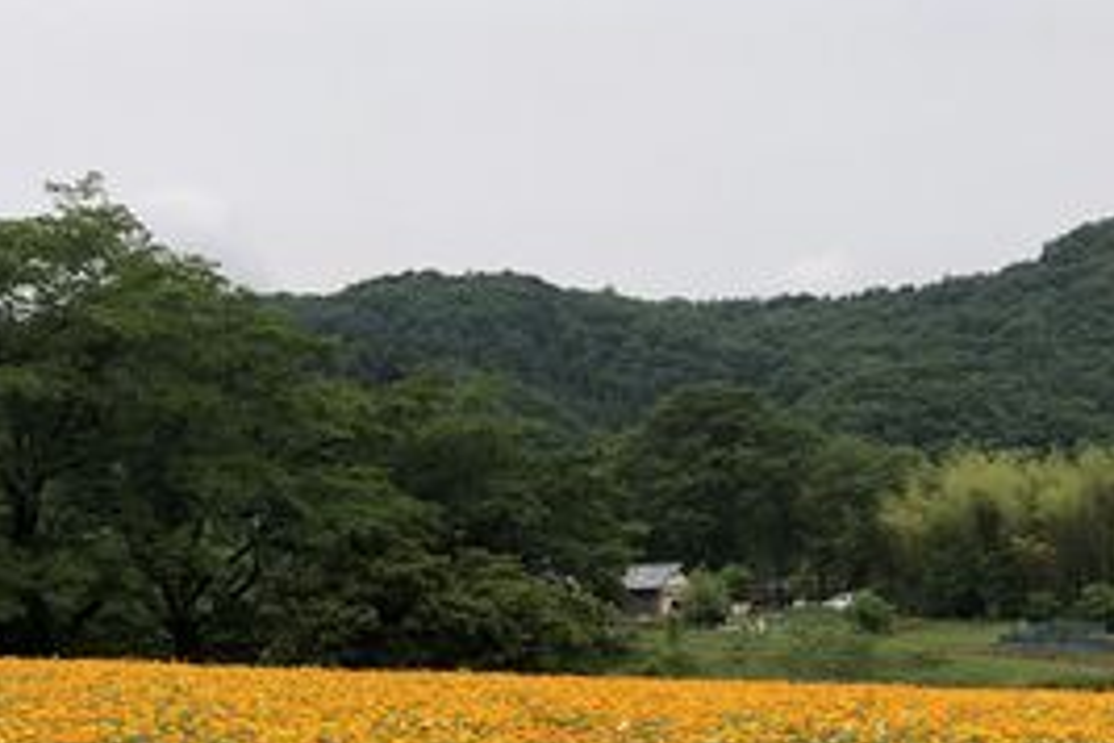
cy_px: 745
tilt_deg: -4.5
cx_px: 513
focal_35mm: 59
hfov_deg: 33.9
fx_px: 1826
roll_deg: +2.3
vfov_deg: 22.1
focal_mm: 3.99
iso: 20
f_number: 1.8
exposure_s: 1/1230
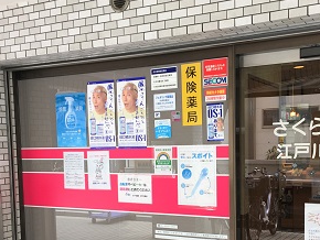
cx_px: 182
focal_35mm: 48
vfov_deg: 29.8
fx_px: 444
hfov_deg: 39.5
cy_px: 183
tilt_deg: -3.2
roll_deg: +0.4
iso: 25
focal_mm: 4.15
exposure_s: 1/60
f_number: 2.2
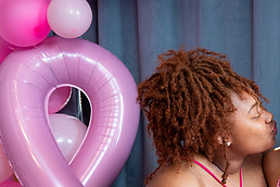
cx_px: 300
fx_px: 848
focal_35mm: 109
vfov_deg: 12.6
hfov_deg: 18.1
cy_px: 114
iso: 1600
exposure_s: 1/200
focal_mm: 42
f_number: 4.5
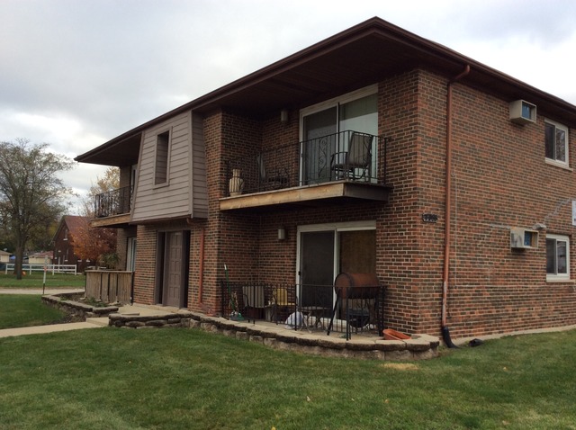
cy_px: 215
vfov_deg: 44.1
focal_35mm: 32
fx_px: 532
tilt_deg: +2.9
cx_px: 288
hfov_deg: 56.9
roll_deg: -1.4
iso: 32
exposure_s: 1/155
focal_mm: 3.3
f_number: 2.4
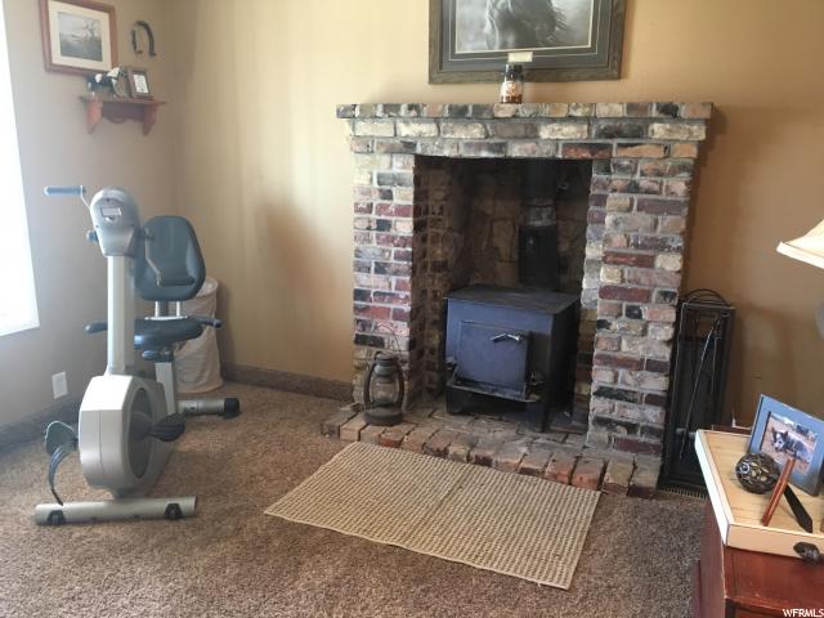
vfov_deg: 48.2
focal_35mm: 29
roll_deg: -1.6
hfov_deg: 61.7
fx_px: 690
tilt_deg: -11.9
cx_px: 412
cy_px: 309
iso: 160
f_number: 2.2
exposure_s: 1/30
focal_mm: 4.15
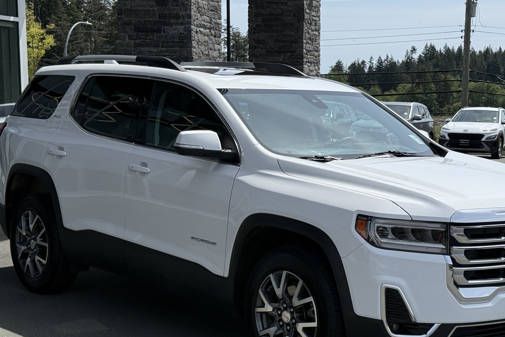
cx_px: 299
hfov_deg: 28.8
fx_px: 982
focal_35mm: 70
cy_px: 222
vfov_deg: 19.4
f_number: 1.78
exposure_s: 1/5208
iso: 64
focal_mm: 6.76
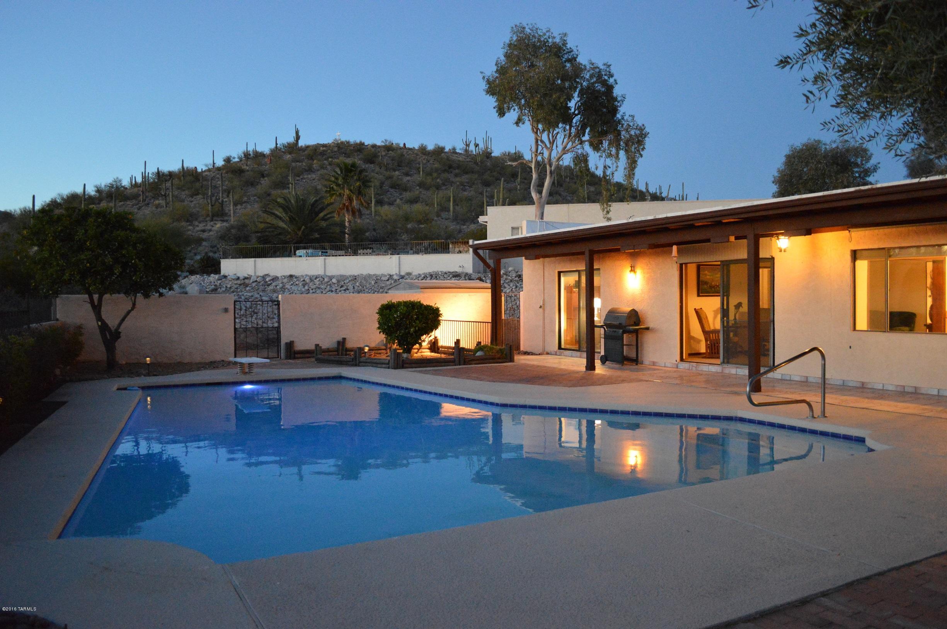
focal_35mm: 27
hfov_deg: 67.4
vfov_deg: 47.8
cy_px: 314
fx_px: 709
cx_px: 474
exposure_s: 1/30
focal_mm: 18
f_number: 3.5
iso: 3200
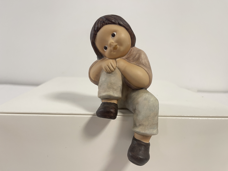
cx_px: 114
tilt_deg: -10.8
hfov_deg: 69.4
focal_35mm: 25
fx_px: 165
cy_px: 86
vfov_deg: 54.9
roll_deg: -3.2
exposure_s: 1/50
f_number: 1.6
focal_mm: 5.1
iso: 100
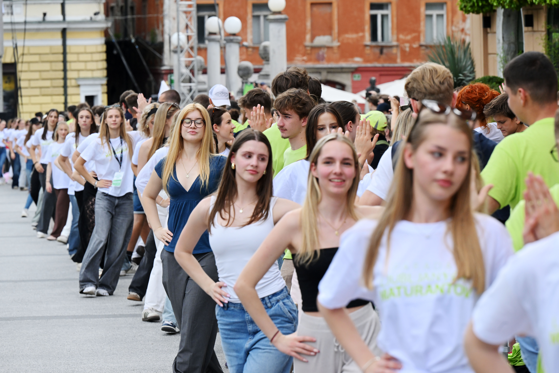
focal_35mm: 175
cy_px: 186
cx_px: 280
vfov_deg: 7.8
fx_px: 2717
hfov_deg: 11.7
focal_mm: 175
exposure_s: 1/800
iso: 1000
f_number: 9
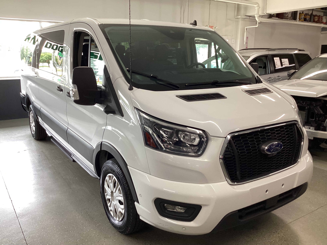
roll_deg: -0.2
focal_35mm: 31
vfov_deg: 45.4
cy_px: 122
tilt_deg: -14.2
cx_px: 164
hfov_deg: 58.4
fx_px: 293
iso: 80
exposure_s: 1/60
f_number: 2.4
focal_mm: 3.3
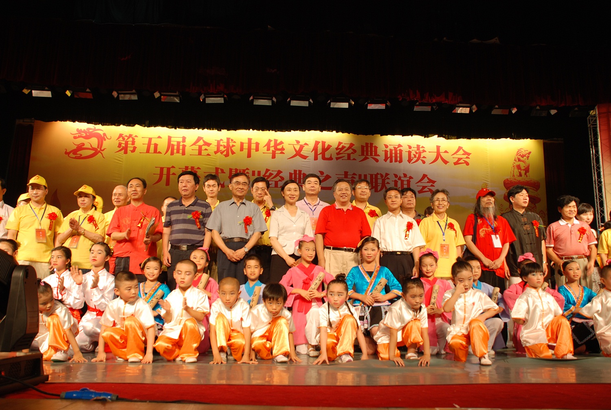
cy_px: 205
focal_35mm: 30
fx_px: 510
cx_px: 306
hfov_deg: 61.8
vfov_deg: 43.8
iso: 160
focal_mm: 20
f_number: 3.8
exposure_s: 1/30
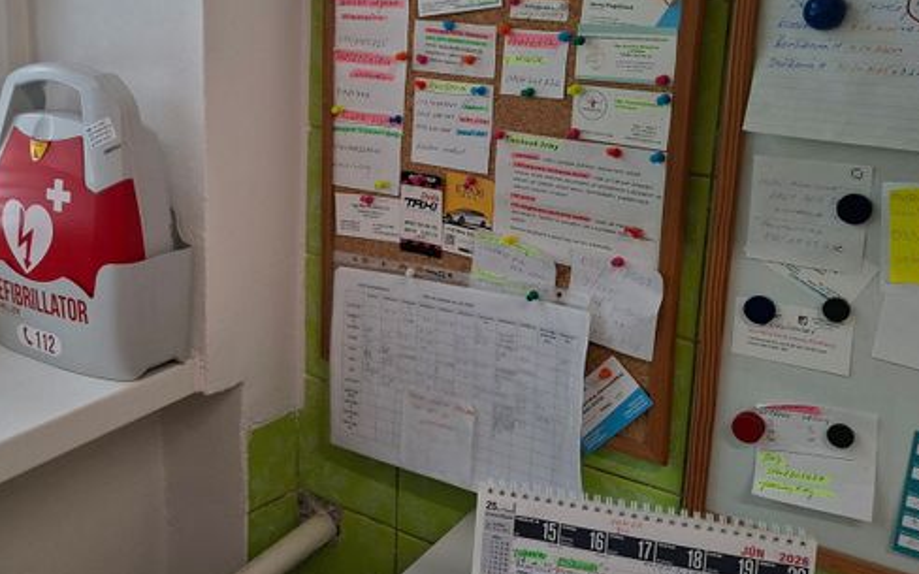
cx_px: 277
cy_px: 190
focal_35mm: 38
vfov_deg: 33.3
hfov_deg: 50.2
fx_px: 952
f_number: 1.8
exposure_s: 1/100
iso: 50
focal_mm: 5.54
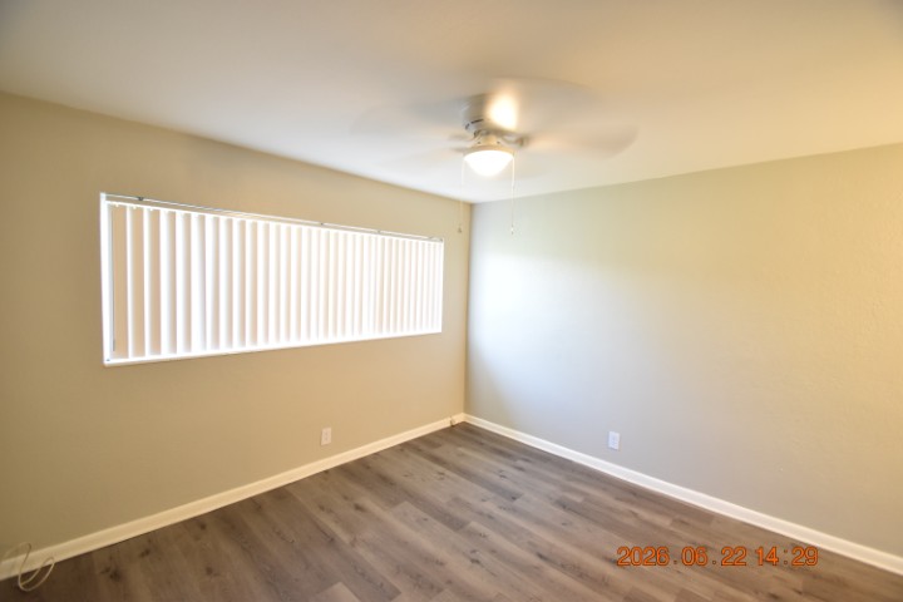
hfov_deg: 100.4
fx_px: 376
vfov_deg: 77.3
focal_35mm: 15
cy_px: 301
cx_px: 452
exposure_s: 1/30
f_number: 3.5
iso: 800
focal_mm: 10
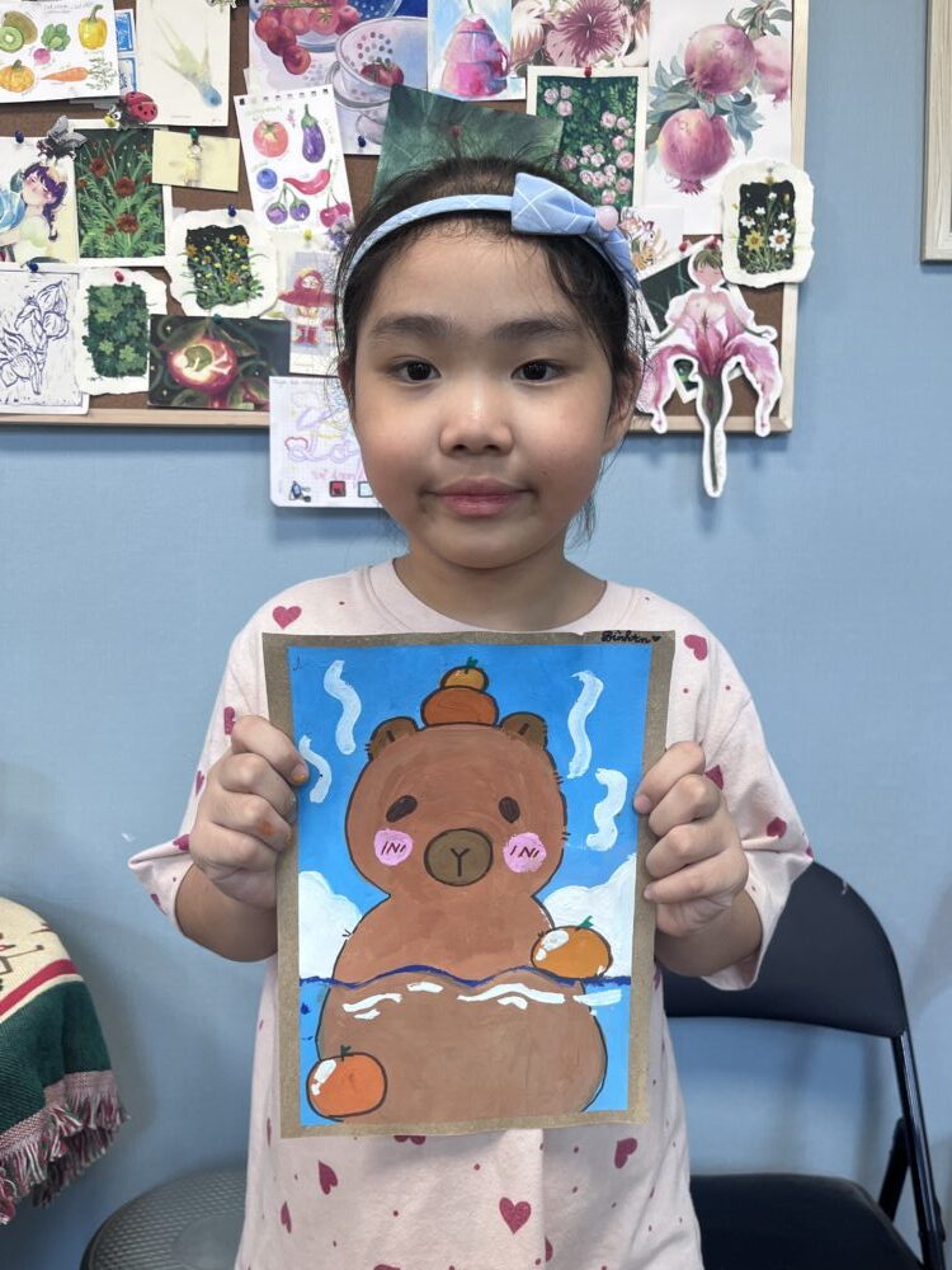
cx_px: 476
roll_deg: -1.0
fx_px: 953
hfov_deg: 53.1
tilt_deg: -5.5
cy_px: 635
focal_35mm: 26
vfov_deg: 67.3
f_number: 1.6
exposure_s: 1/100
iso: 80
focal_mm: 5.1
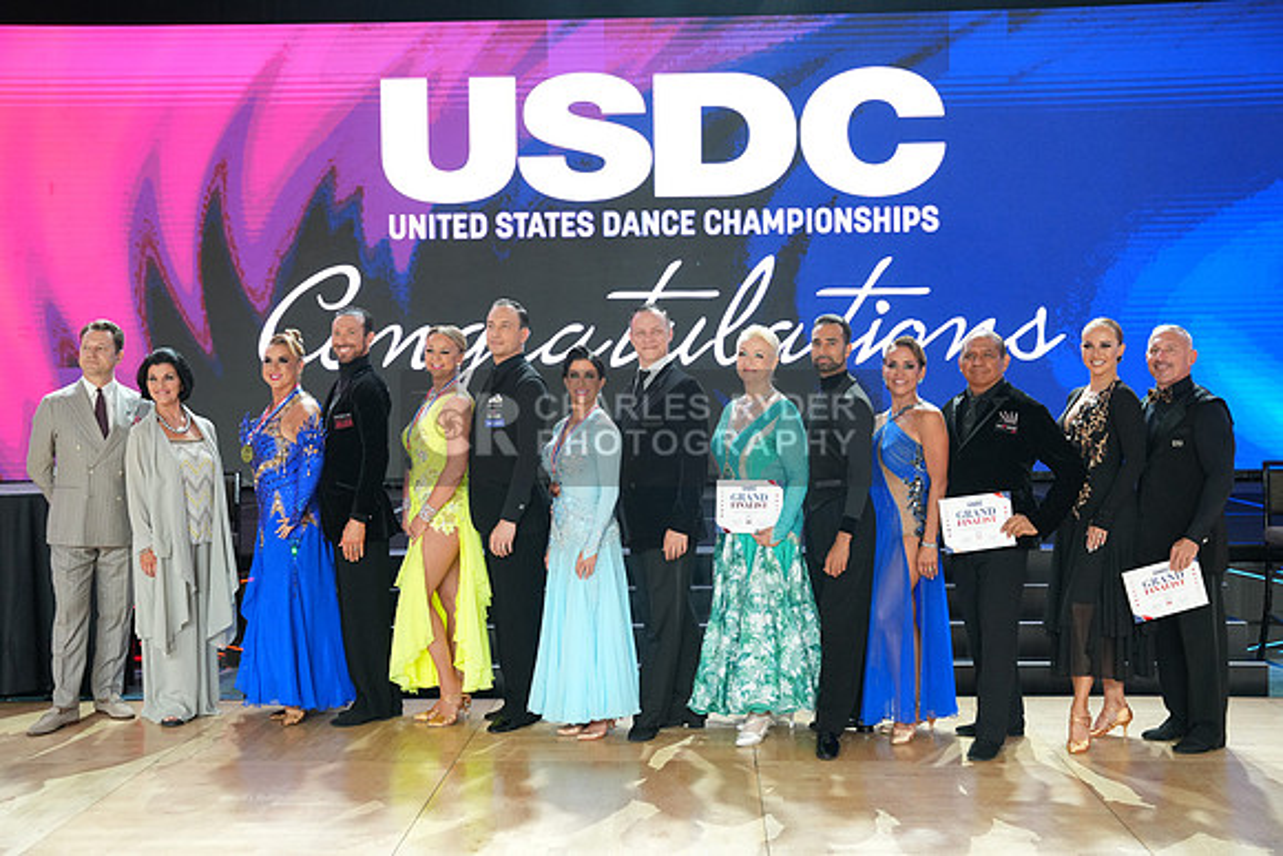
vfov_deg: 32.3
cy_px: 428
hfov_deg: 47.0
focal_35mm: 41
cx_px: 642
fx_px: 1476
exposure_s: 1/400
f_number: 4
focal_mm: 41.4
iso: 2500
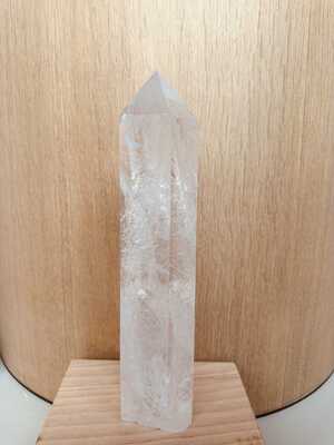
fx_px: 309
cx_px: 167
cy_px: 222
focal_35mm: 24
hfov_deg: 56.8
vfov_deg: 71.6
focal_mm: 6.86
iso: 160
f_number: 1.78
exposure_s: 1/121
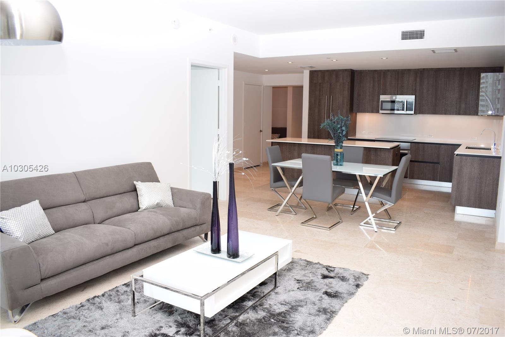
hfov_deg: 67.4
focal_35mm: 27
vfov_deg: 47.9
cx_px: 252
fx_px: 379
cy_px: 168
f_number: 5
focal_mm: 18
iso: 400
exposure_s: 1/100
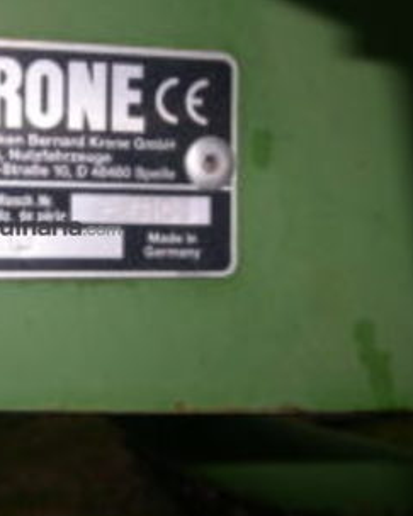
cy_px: 226
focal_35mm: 67
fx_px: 1024
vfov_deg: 28.3
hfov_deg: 21.9
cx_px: -6
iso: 100
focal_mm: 8
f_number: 7.6
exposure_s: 1/30
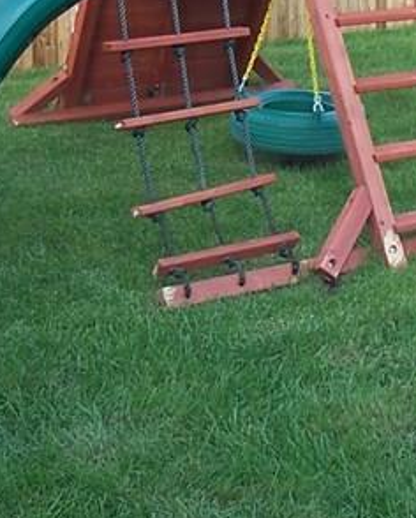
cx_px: 469
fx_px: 1981
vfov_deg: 14.7
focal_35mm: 129
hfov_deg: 11.8
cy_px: 21
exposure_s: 1/125
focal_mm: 6.3
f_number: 2.8
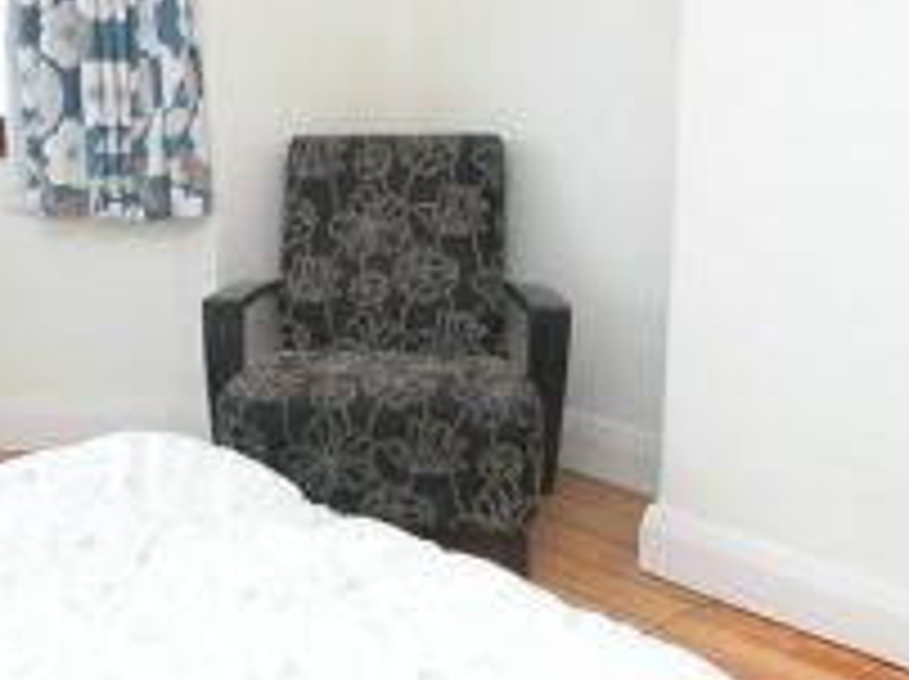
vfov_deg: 18.2
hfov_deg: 24.0
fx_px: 2124
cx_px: 290
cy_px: 372
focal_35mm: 81
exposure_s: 1/120
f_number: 4
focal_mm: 7.1
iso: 100
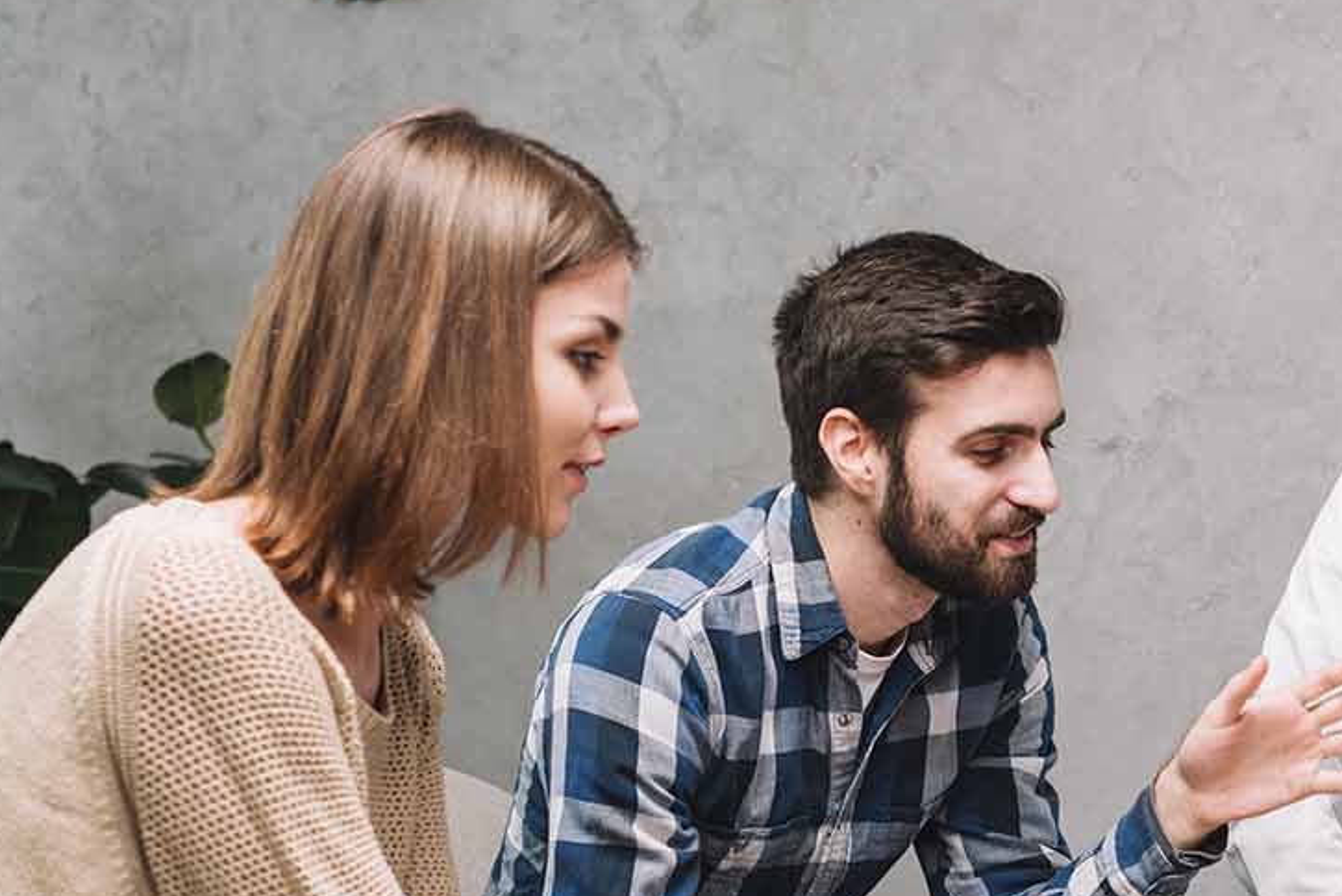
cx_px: 1106
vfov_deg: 15.2
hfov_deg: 22.3
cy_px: 632
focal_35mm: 90
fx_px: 3356
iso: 250
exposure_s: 1/125
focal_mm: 50
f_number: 4.5
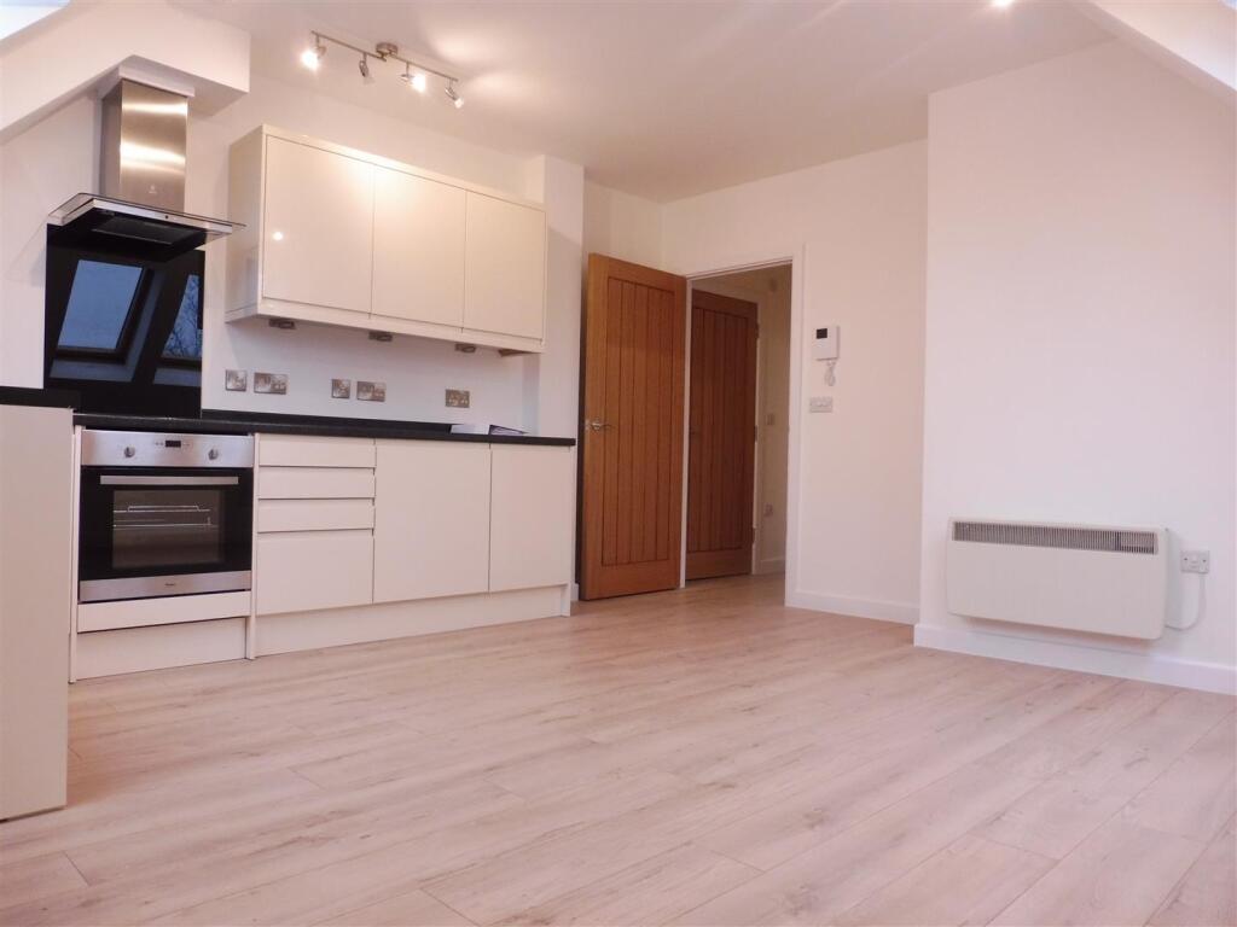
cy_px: 464
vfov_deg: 56.8
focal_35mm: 24
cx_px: 618
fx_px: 858
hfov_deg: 71.6
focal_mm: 4.3
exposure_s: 1/60
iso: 250
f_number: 3.3
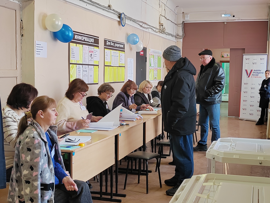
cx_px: 135
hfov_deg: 36.2
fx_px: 413
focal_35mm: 53
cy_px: 102
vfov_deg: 27.5
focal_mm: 5.52
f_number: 1.9
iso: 527
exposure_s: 1/100
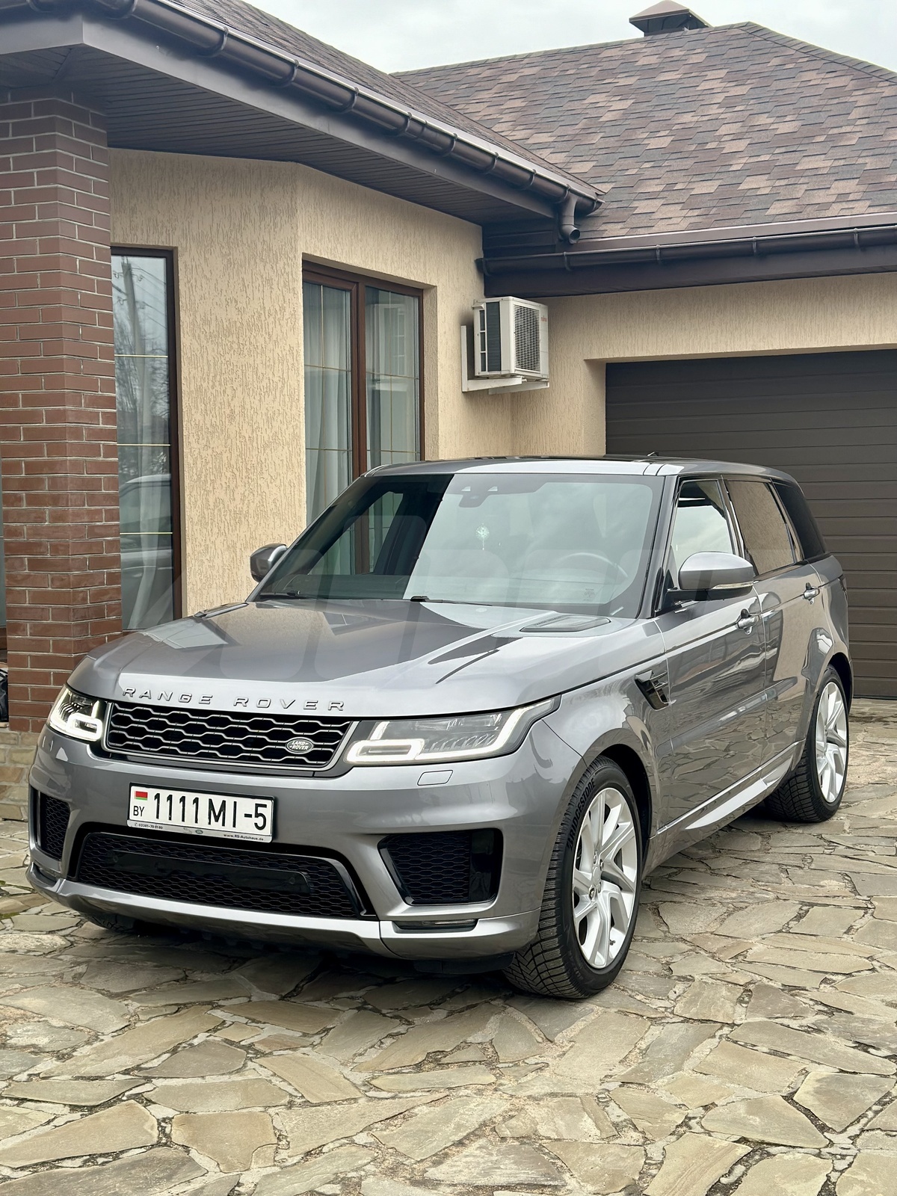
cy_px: 598
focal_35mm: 48
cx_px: 448
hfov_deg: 30.3
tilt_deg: -4.1
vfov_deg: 39.7
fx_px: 1658
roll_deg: -0.2
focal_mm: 6.86
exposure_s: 1/279
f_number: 1.78
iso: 80
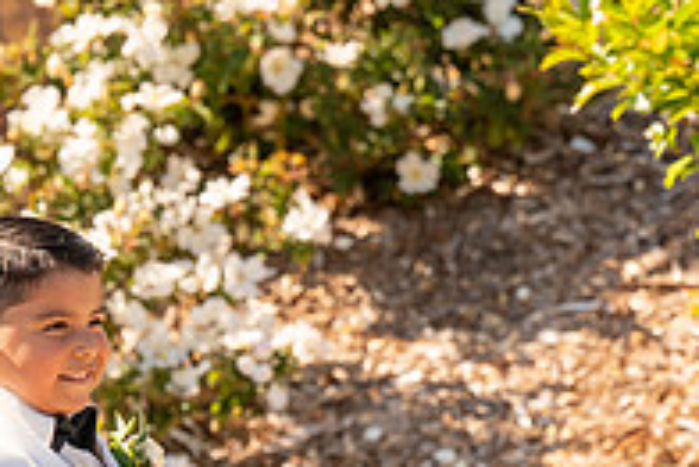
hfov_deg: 3.7
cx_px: 196
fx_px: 10687
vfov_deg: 2.5
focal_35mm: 550
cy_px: 736
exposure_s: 1/1600
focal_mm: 140
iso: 200
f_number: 4.5
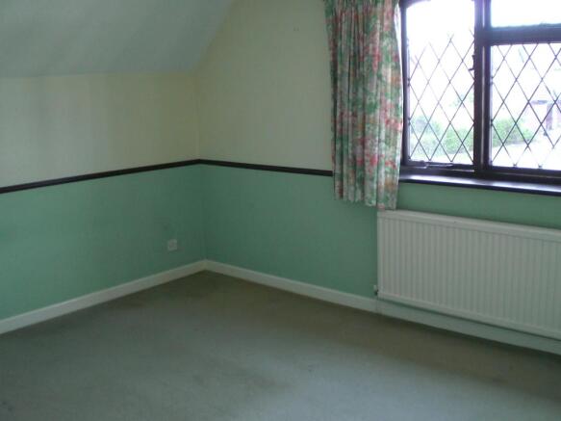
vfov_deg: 37.7
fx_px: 616
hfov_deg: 49.0
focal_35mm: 38
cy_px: 210
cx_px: 280
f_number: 3.1
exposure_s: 1/60
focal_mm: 6.3
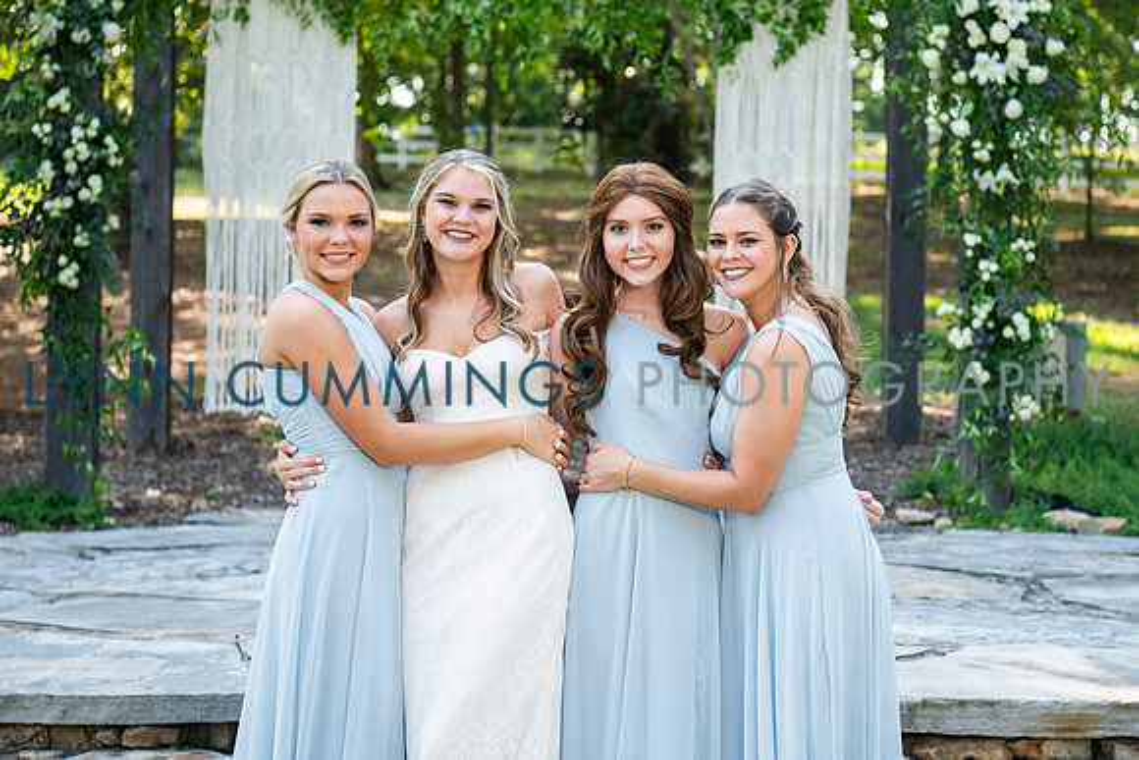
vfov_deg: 17.9
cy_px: 335
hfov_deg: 26.5
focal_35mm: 76
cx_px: 633
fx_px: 2417
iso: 500
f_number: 3.5
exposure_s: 1/400
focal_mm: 62
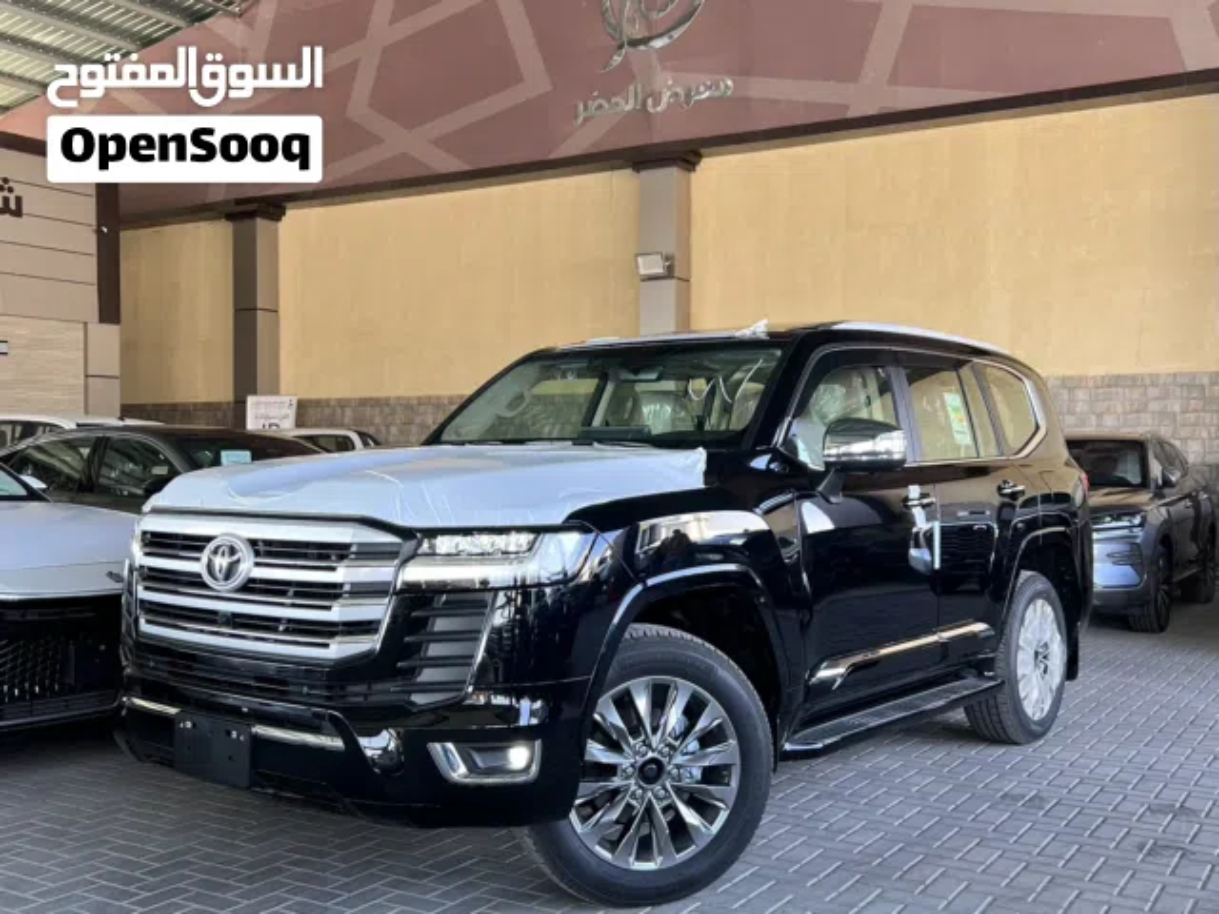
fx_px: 916
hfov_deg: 67.3
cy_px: 457
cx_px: 610
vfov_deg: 53.1
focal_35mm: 26
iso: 64
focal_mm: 5.7
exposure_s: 1/121
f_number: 1.5
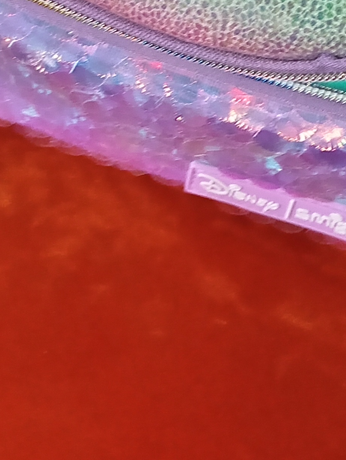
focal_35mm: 90
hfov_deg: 16.4
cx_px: 111
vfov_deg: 21.6
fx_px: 1199
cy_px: 138
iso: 2100
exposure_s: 1/50
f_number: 1.8
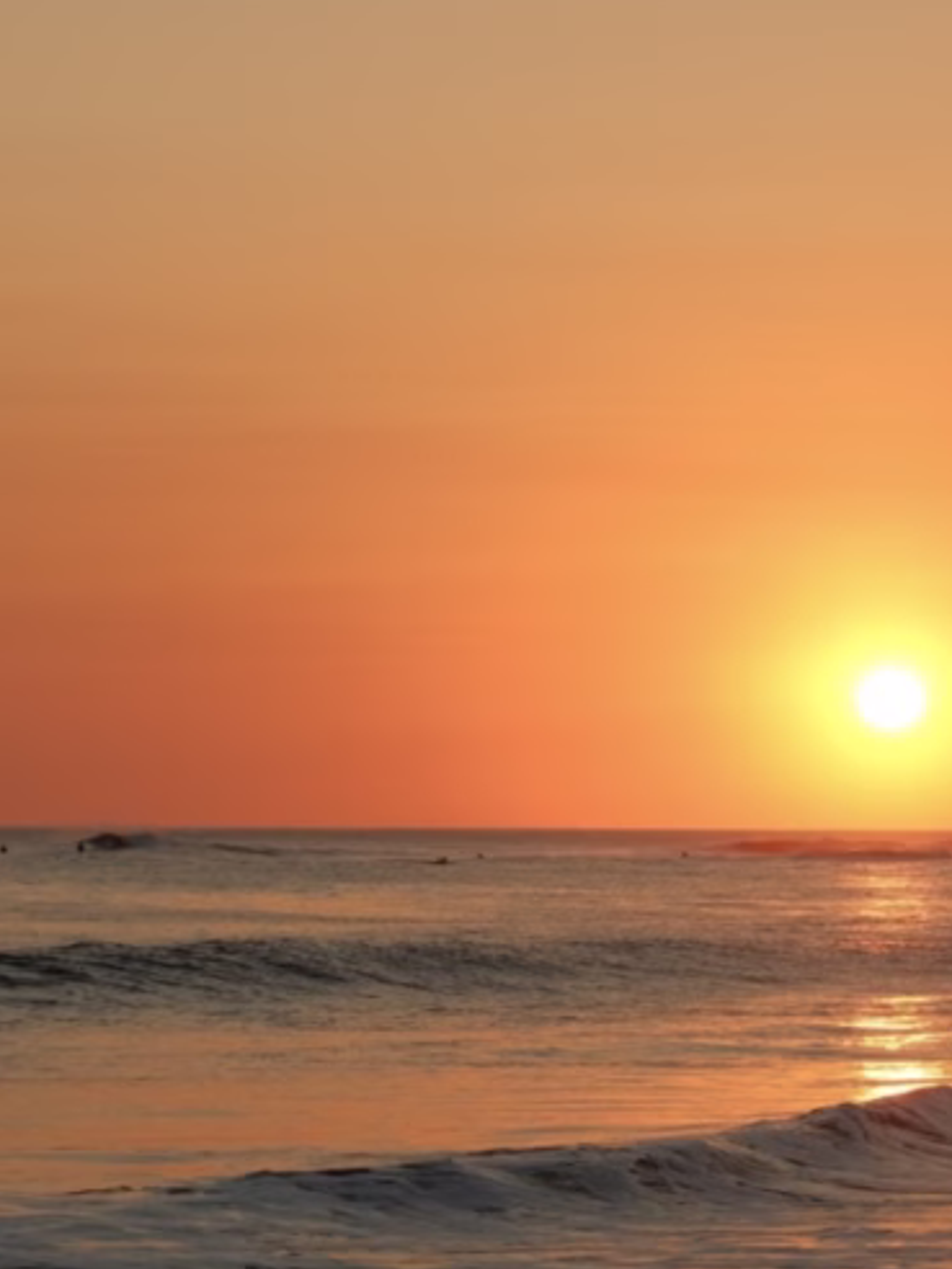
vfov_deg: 11.9
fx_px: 6087
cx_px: 877
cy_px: 861
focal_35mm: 166
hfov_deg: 8.9
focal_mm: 55
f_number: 7.1
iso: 200
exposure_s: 1/420
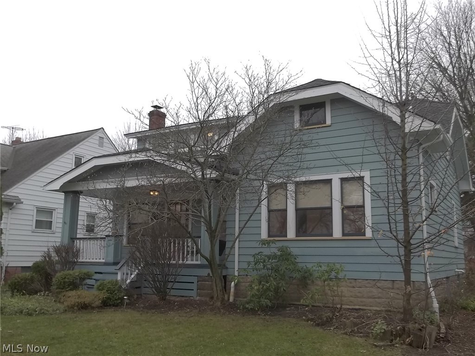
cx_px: 238
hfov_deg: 55.4
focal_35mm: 33
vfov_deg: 42.9
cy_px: 178
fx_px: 453
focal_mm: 5.9
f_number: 3.3
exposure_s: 1/80
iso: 80
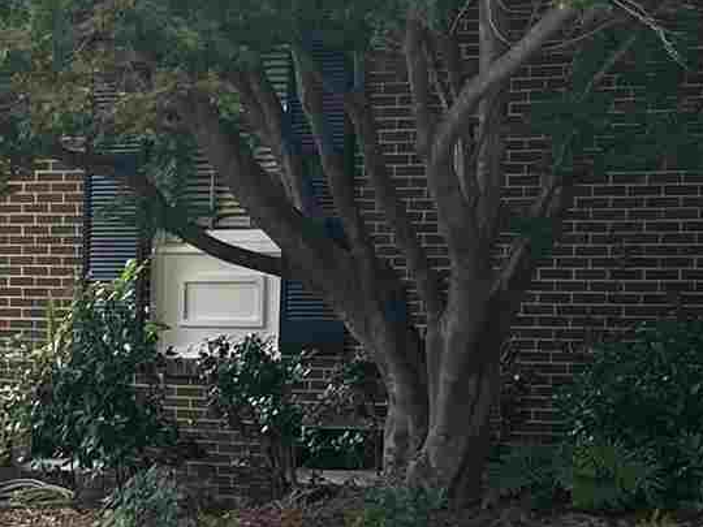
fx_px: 3006
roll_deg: +0.4
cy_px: 717
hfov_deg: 13.2
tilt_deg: -8.5
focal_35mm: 148
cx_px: 31
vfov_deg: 9.8
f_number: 1.6
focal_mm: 5.1
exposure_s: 1/777
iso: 50
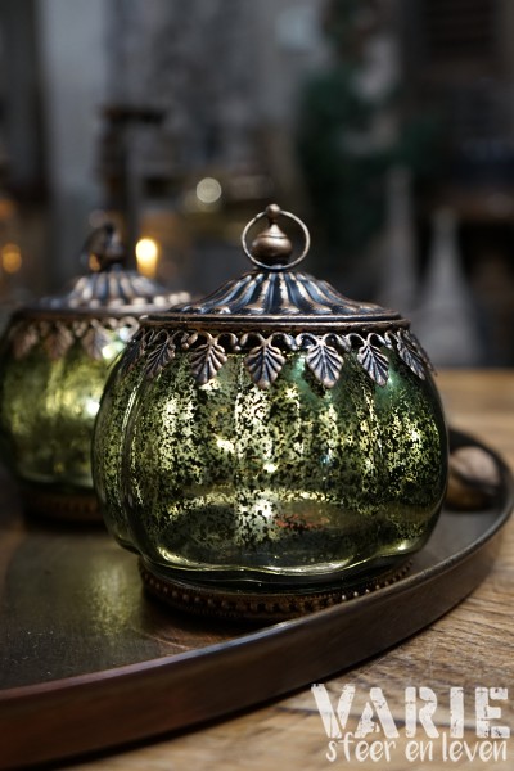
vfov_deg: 57.2
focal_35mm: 33
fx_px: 707
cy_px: 386
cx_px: 257
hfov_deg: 40.0
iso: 1600
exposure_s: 1/60
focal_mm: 33
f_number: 4
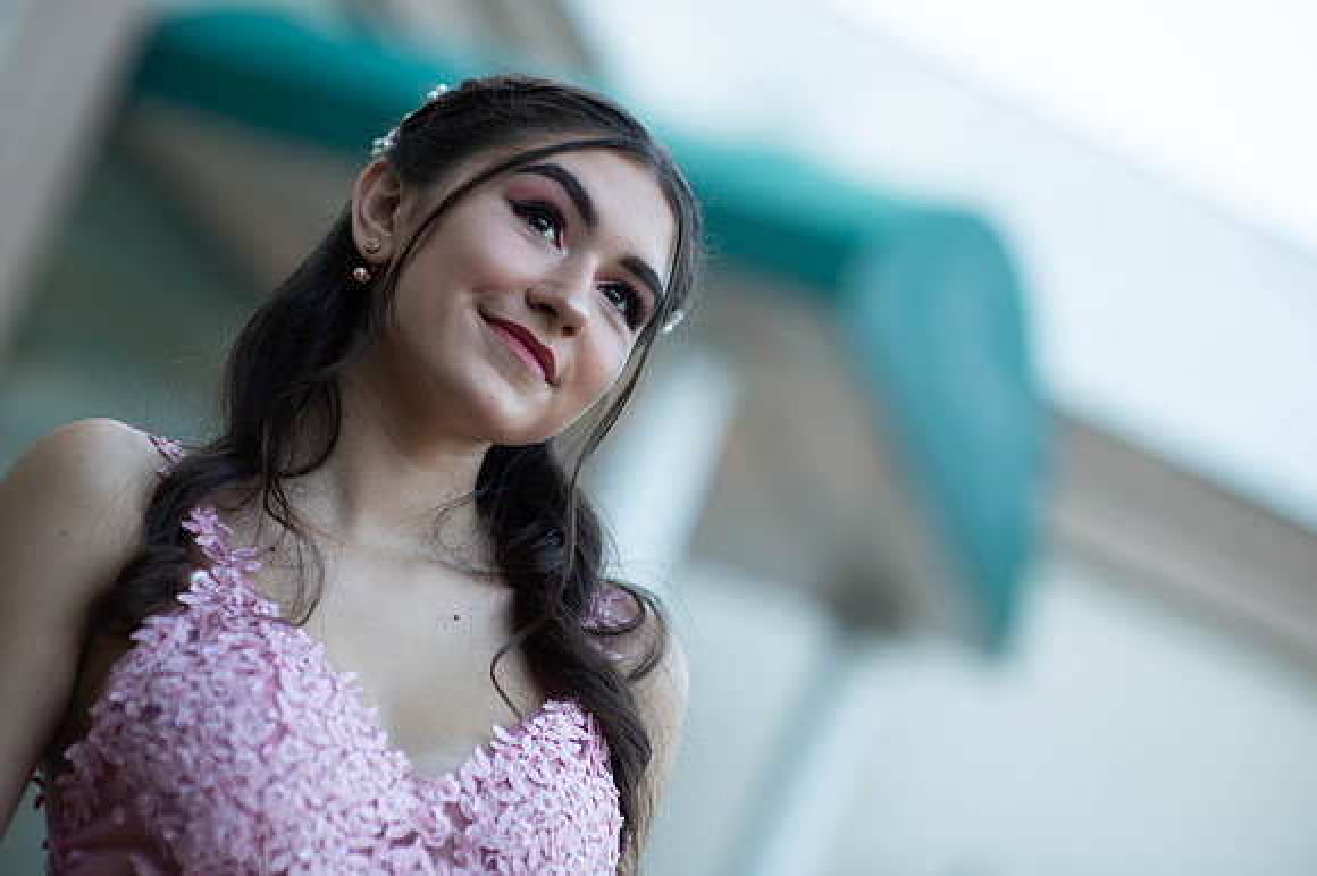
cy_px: 438
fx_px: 3108
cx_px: 658
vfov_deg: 16.1
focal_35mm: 85
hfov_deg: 23.9
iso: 250
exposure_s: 1/640
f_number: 2
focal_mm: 85
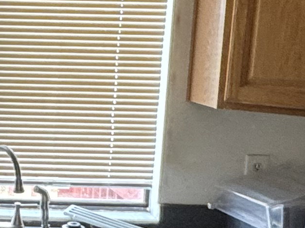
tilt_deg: -10.6
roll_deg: -1.4
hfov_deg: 20.1
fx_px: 793
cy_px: 166
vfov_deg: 16.3
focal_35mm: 90
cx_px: -82
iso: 250
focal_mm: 2.22
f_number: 2.2
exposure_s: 1/99
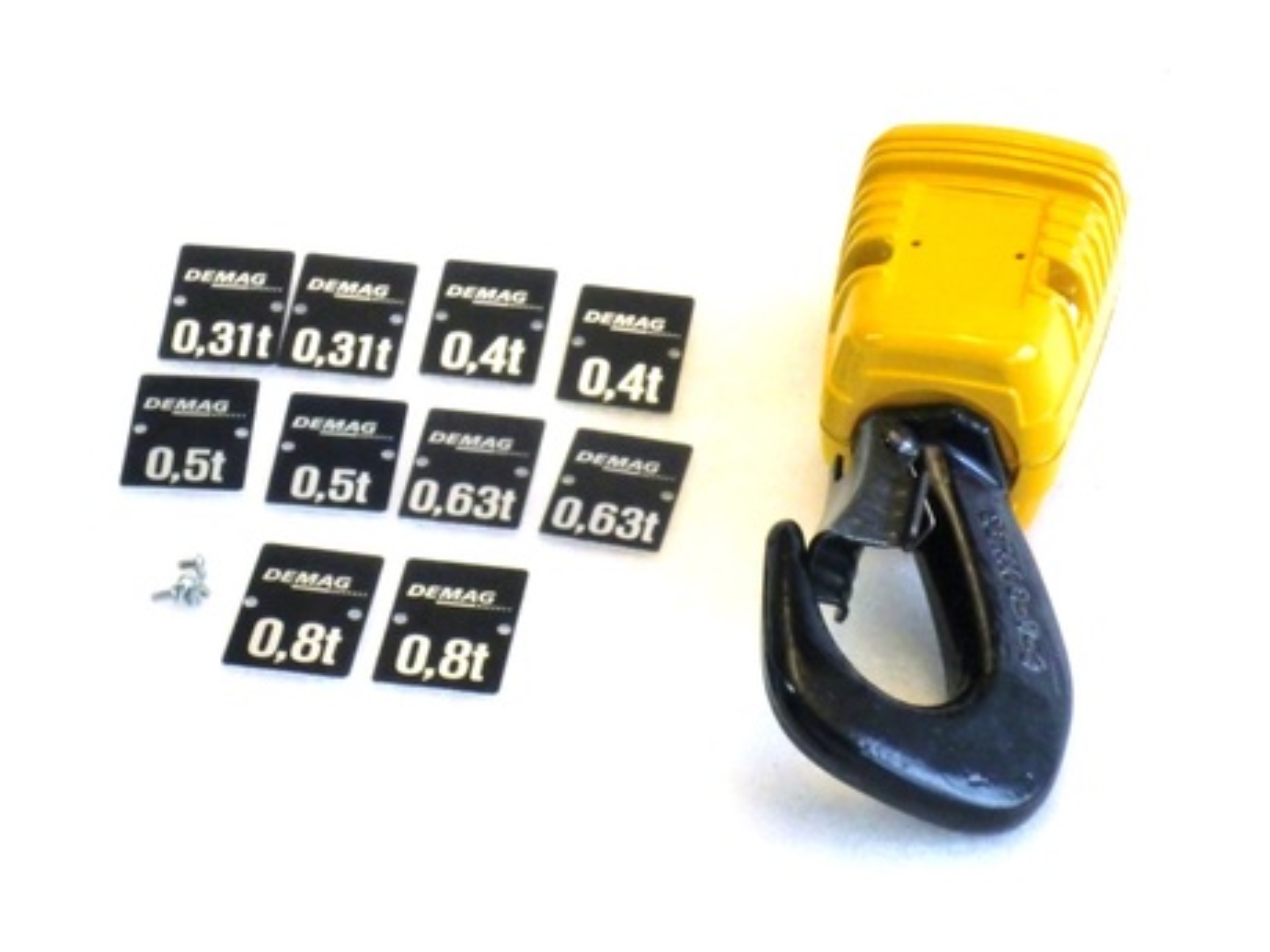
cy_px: 476
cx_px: 635
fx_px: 3816
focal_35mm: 104
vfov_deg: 14.2
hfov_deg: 18.9
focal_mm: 18.6
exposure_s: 1/100
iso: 640
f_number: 5.9
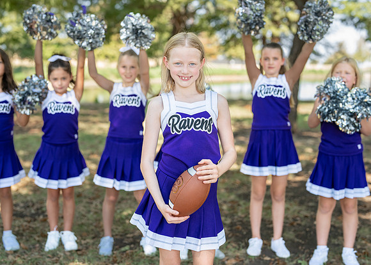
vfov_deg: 25.7
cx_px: 186
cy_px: 129
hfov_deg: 35.4
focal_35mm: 55
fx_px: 581
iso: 100
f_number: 2.2
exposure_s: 1/400
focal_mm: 50
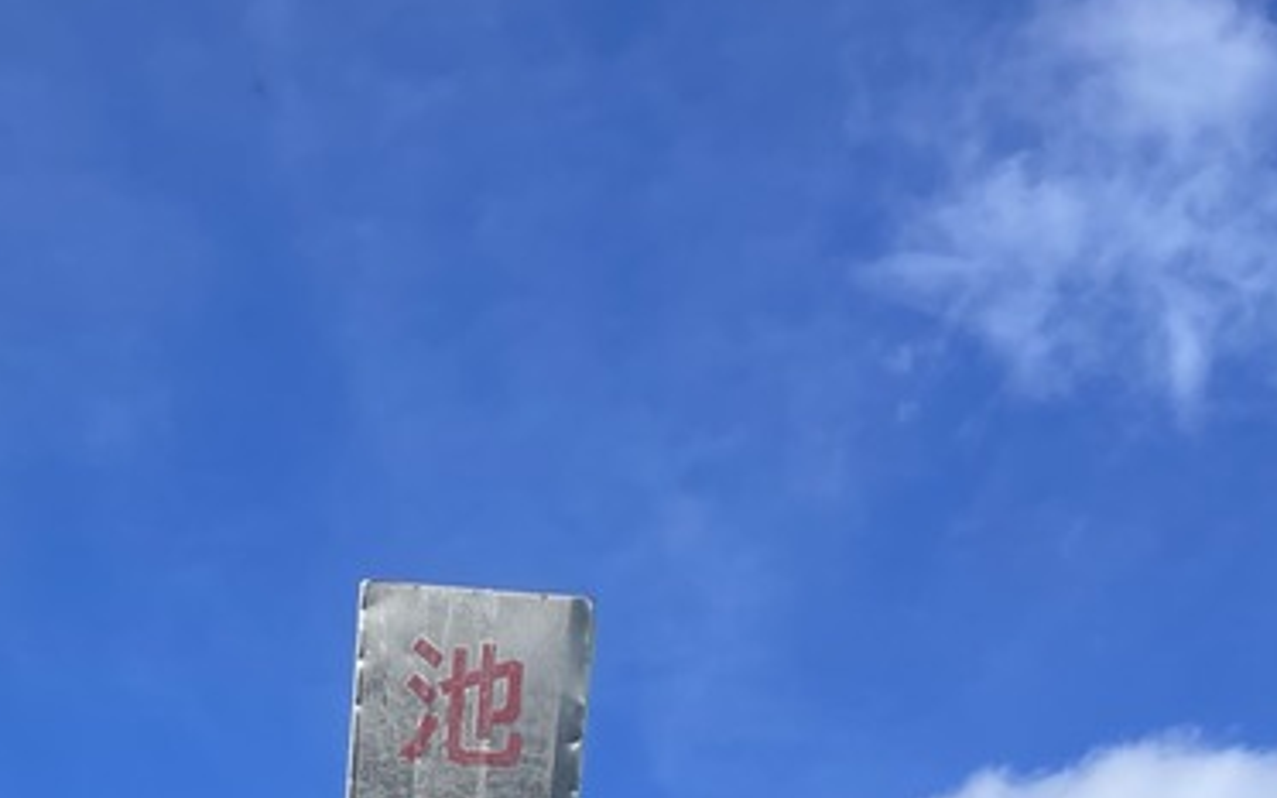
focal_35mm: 71
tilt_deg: +4.7
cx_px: 301
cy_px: 1572
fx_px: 2471
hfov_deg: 28.5
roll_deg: -3.8
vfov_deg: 15.1
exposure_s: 1/2398
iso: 32
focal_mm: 4.2
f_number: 1.6
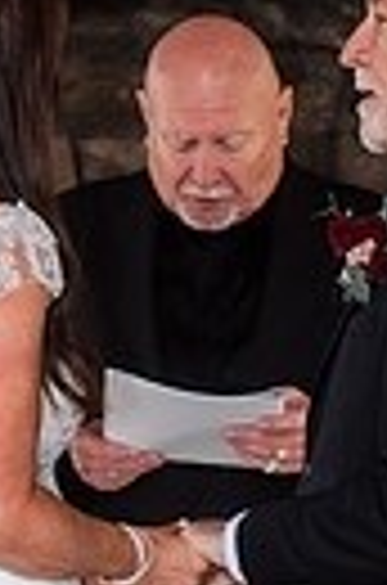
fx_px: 4782
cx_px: 158
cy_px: 702
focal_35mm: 295
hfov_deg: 4.6
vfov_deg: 6.9
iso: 640
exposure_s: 1/125
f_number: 3.2
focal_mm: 85
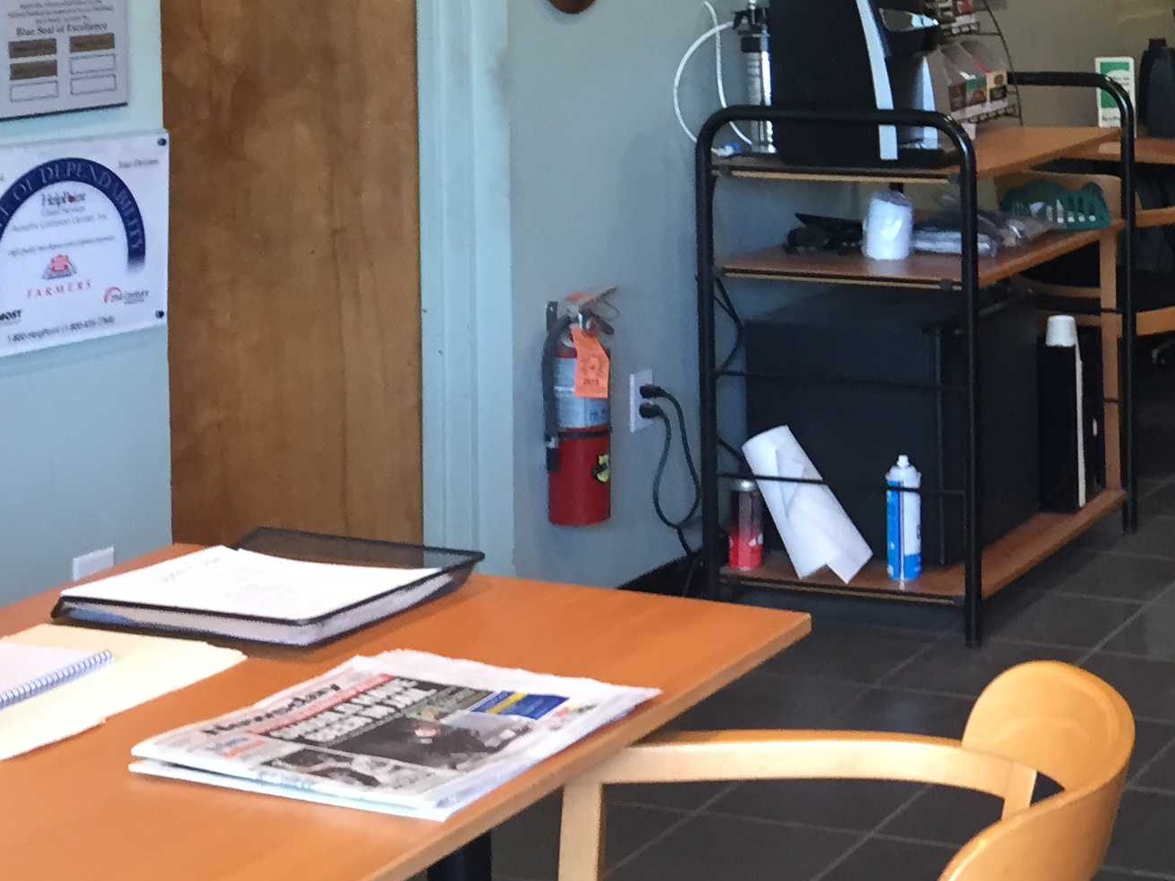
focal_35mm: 72
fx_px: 2444
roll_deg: -0.5
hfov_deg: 25.3
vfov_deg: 20.0
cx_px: 1252
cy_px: 56
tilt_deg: -4.0
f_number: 2.2
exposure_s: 1/30
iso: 100
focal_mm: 4.15
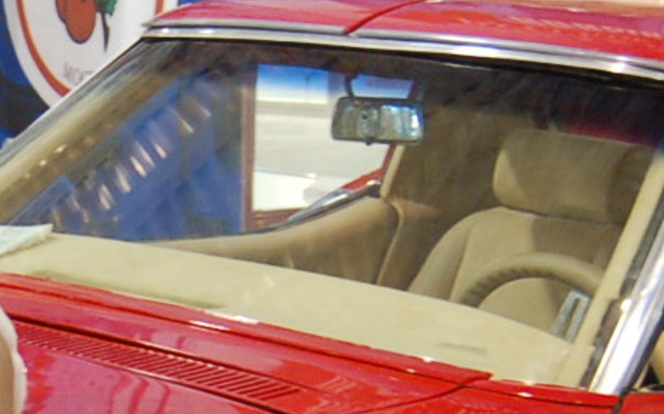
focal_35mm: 170
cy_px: 480
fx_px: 3083
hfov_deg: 12.0
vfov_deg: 7.6
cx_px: -178
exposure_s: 1/20
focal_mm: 23
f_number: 3.8
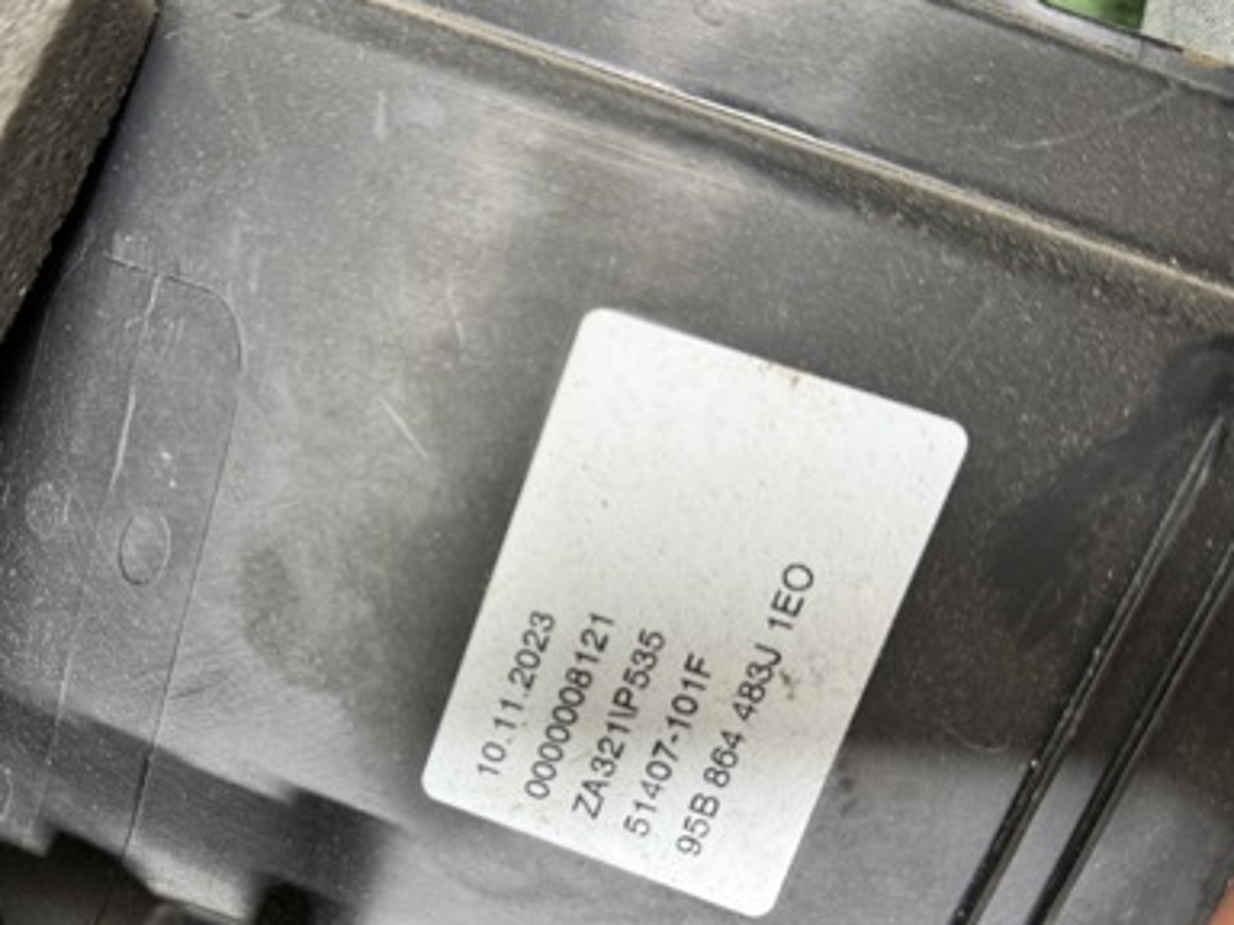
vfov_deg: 35.7
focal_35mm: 40
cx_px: 379
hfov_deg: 45.8
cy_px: 581
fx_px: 1426
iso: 250
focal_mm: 6.76
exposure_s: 1/50
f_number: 1.78
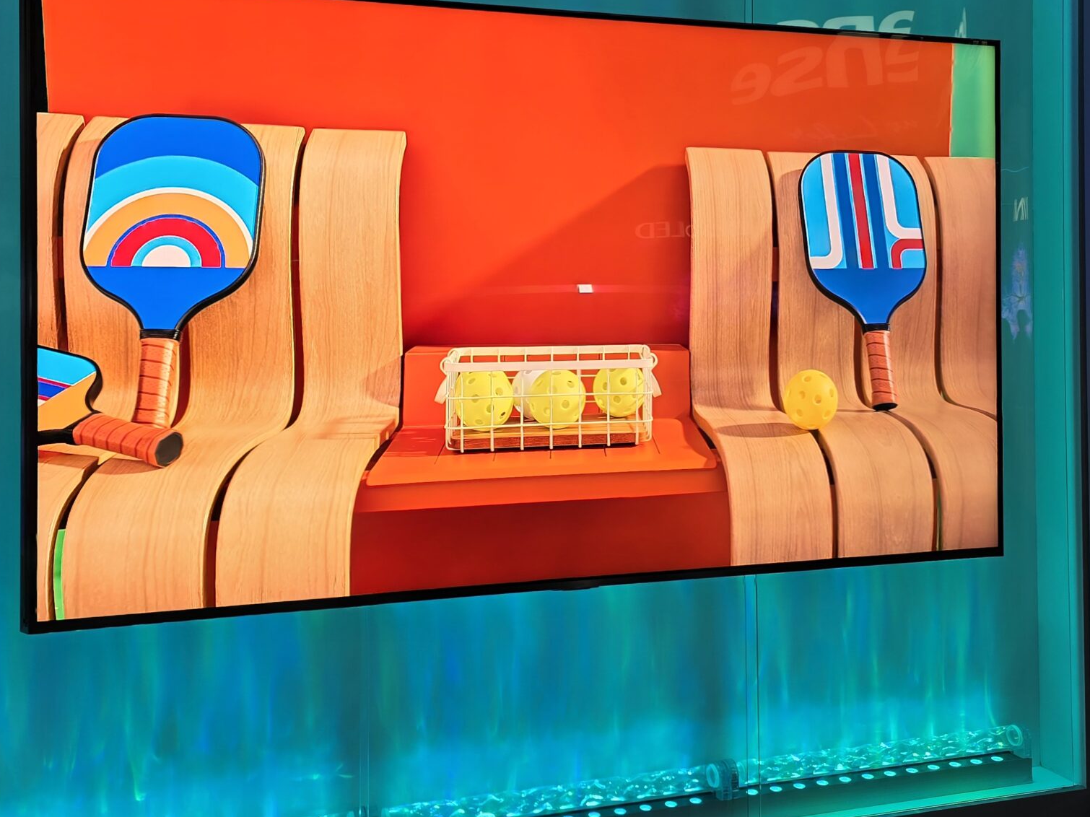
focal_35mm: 39
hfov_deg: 47.9
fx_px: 1228
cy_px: 293
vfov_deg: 36.5
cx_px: 544
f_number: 1.7
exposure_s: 1/53
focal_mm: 6.3
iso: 16
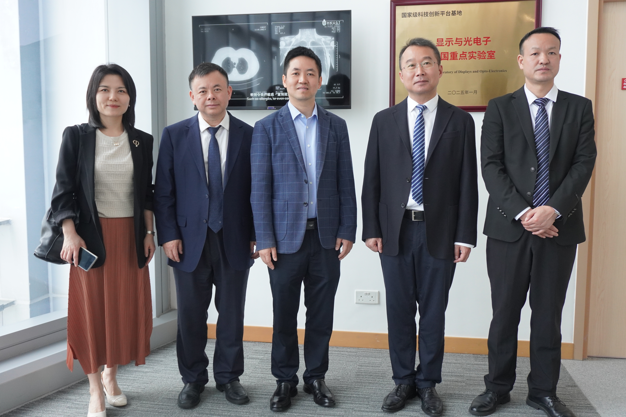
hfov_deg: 57.2
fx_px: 574
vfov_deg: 40.0
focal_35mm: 33
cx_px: 313
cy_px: 208
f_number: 4
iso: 800
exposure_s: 1/160
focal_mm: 22
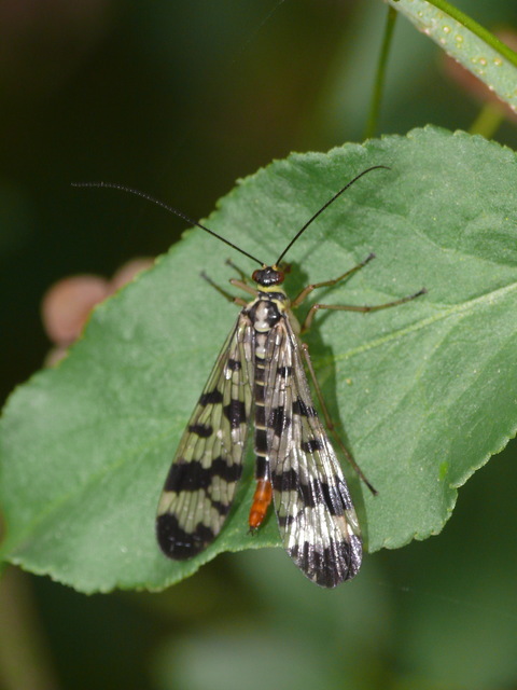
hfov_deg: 8.3
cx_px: 258
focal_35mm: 179
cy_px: 345
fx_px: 3565
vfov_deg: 11.0
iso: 200
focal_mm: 37.9
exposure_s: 1/30
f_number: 6.3
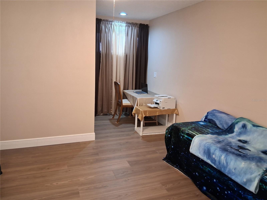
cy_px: 100
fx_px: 201
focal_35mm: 26
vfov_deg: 53.1
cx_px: 134
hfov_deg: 67.3
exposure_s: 1/60
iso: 400
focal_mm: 3.98
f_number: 1.8
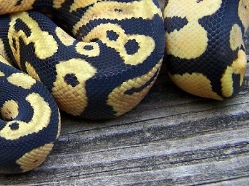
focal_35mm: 76
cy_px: 25
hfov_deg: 25.0
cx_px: 33
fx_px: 547
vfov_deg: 19.1
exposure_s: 1/40
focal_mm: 6.3
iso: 80
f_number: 2.8
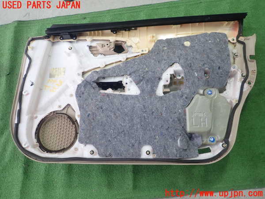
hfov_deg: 69.4
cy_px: 100
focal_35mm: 25
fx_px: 191
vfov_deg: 54.9
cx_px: 132
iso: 125
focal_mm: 4.5
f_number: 2
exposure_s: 1/60
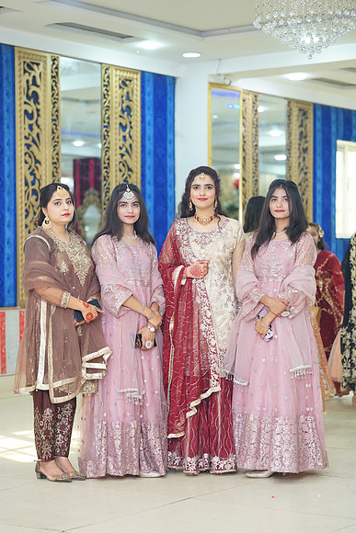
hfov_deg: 16.1
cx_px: 178
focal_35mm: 85
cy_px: 266
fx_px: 1260
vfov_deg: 23.9
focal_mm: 85
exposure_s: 1/160
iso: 640
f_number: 2.8
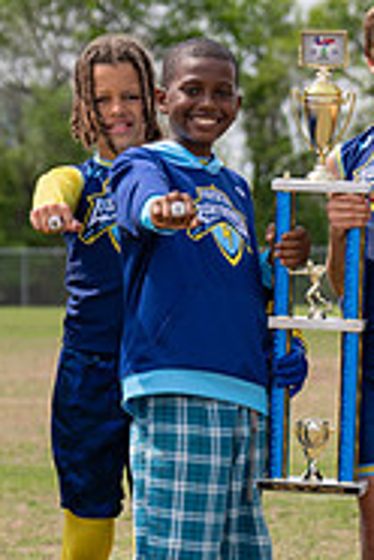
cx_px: 352
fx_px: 4301
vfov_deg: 7.5
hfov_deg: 5.0
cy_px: 319
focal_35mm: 276
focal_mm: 70
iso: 100
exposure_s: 1/1000
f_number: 3.5
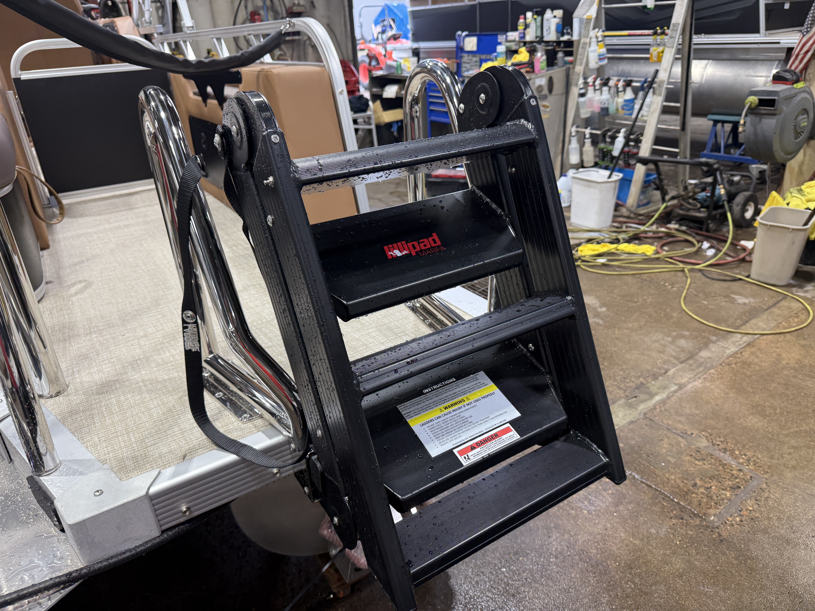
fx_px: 565
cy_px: 306
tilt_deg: -25.3
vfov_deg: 56.8
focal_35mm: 24
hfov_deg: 71.6
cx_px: 408
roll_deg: +5.8
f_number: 1.78
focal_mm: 6.76
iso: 160
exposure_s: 1/120
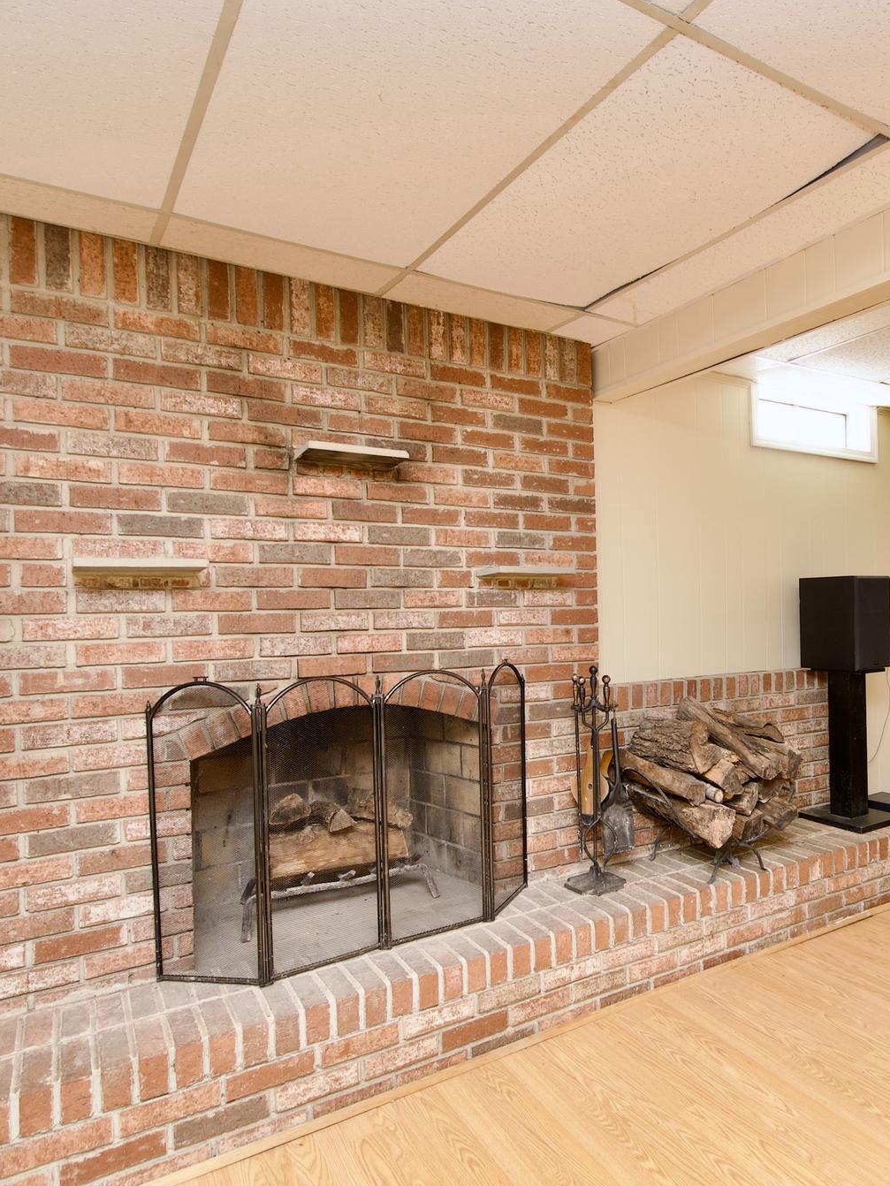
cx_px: 616
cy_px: 591
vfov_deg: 76.4
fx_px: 754
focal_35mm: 22
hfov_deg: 59.2
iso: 320
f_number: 7.1
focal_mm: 10
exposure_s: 1/3
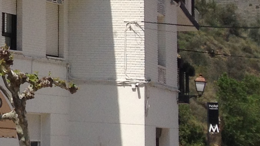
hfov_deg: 10.4
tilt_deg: +4.0
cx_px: -314
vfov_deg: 6.5
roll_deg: -2.1
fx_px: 1268
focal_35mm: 184
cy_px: -58
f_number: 2.4
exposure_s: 1/2404
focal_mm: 4.28
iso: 50
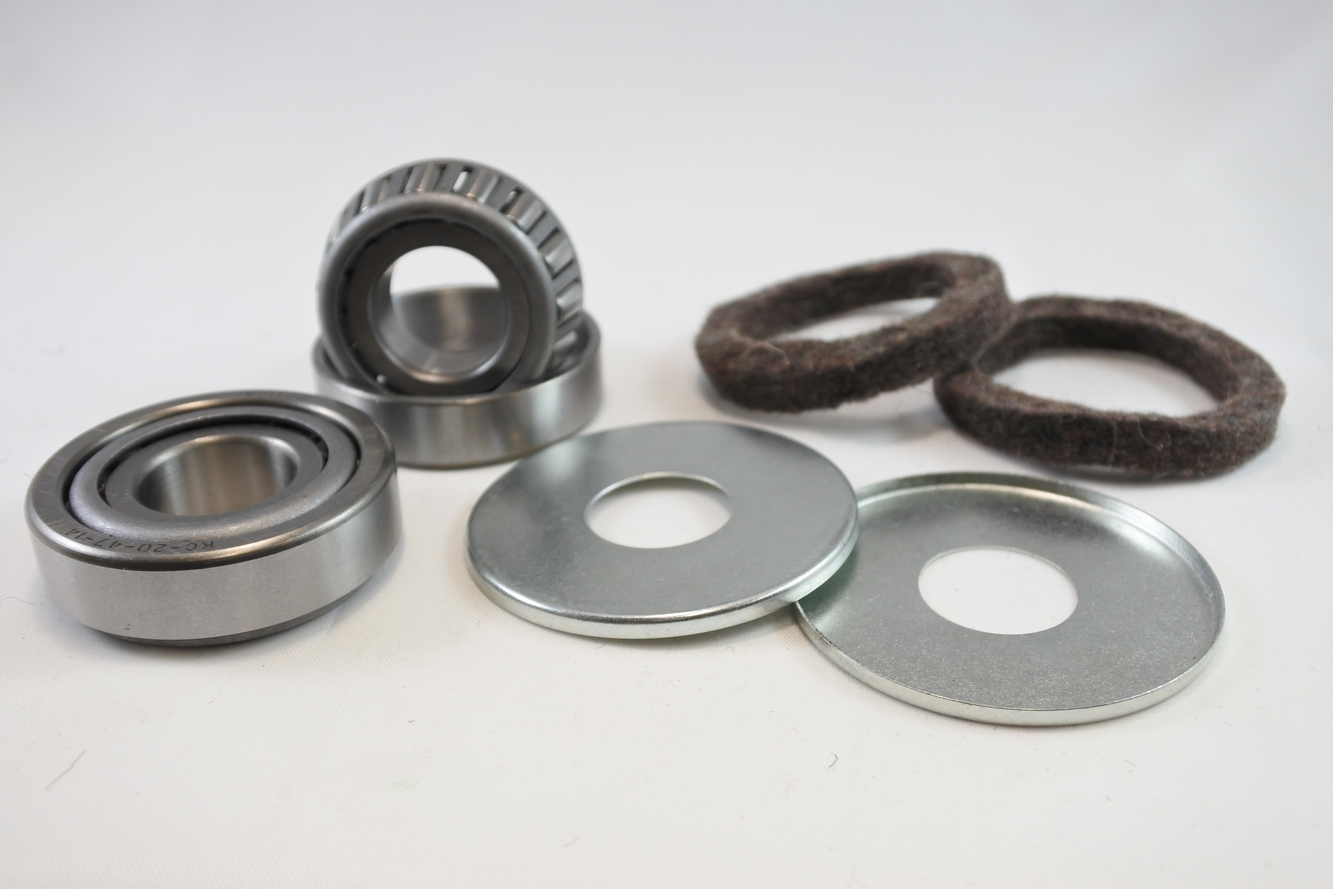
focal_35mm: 38
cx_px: 666
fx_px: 1407
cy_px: 444
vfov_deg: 35.1
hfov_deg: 50.7
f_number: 4
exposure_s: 1/160
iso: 400
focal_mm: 14.3
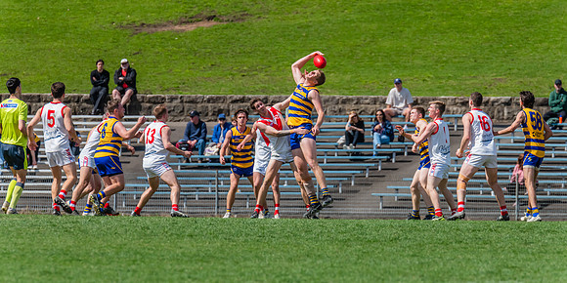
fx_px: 6664
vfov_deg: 2.4
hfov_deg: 4.9
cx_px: 284
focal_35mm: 455
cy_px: 134
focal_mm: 420
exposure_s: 1/1600
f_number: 8
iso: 800
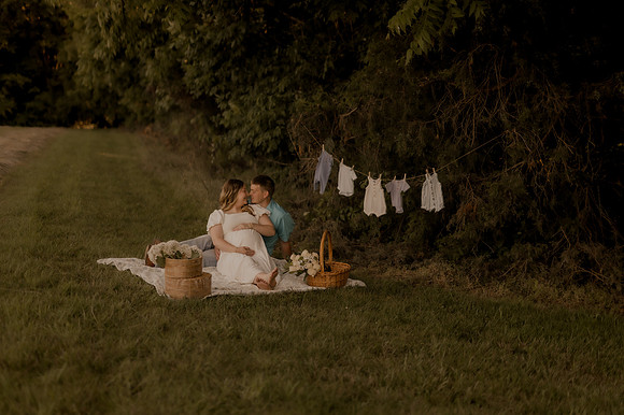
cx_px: 312
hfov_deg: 39.6
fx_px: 866
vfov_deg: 27.0
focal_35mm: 50
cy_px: 208
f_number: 1.4
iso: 200
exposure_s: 1/1000
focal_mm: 50
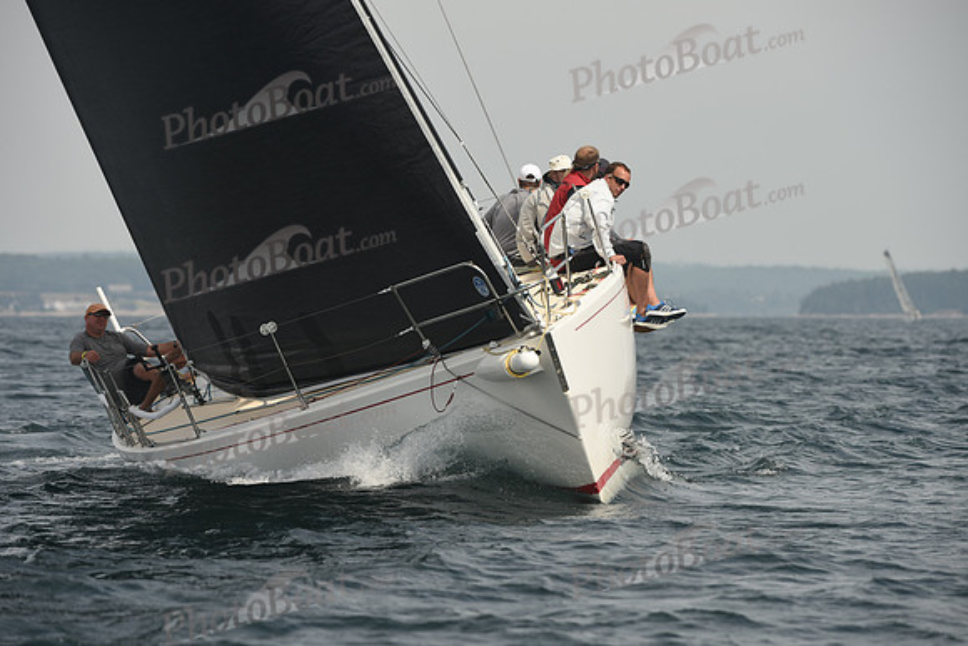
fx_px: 7799
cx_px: 484
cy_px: 323
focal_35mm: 290
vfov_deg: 4.7
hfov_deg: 7.1
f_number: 7.1
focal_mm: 290
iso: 250
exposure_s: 1/800
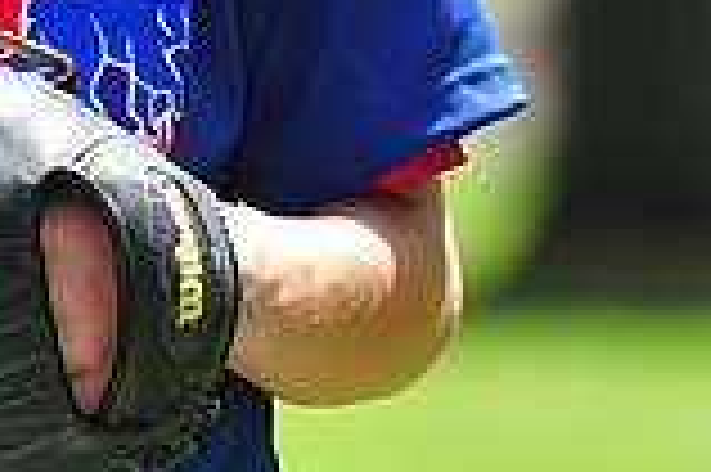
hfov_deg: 2.8
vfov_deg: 1.9
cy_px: -373
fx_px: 14462
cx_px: 0
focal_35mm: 733
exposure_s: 1/500
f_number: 4.5
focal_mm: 200
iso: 200
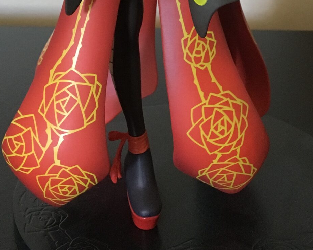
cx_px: 186
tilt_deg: -14.2
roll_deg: +0.9
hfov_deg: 24.4
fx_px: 722
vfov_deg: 18.6
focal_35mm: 78
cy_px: -50
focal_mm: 4.15
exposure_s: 1/24
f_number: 2.2
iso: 200
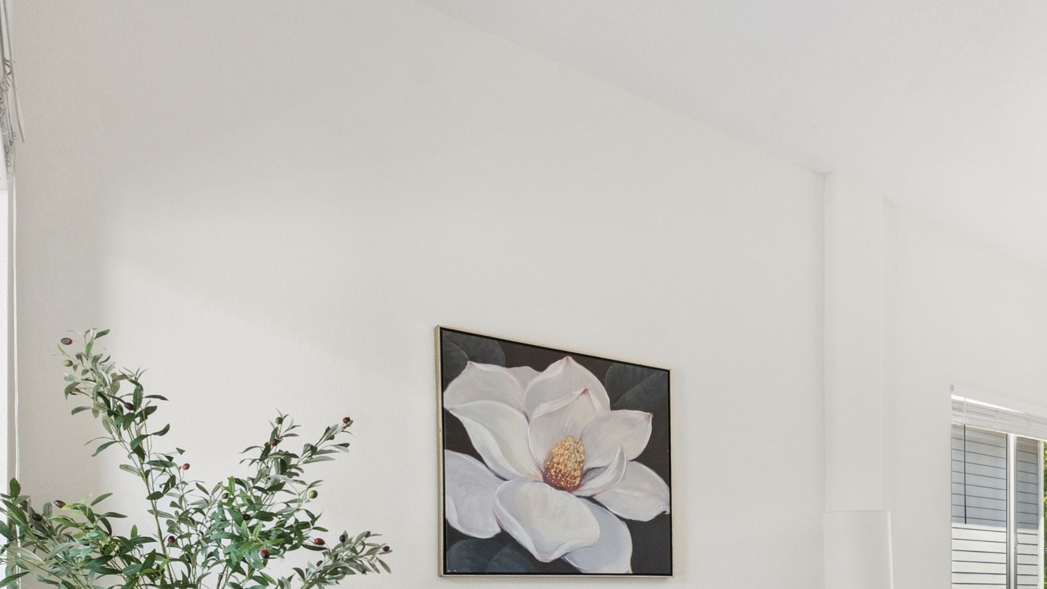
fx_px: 888
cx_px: 943
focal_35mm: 32
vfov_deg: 33.2
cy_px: 607
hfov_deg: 53.4
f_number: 8
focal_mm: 15
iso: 1250
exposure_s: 1/160
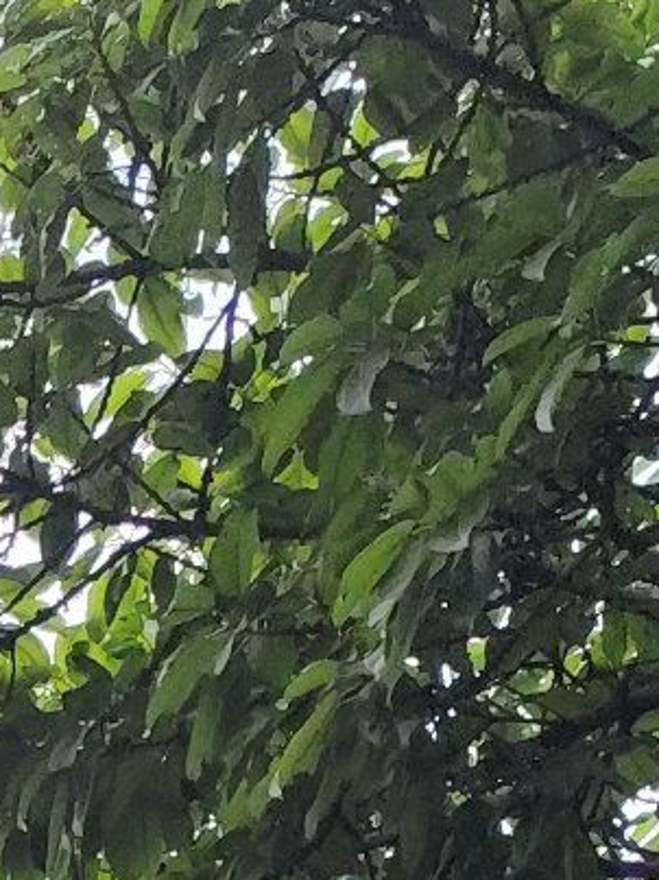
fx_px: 3962
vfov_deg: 10.3
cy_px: 2364
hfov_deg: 8.1
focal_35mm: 156
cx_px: -1305
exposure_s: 1/909
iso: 50
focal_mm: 6.19
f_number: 1.65
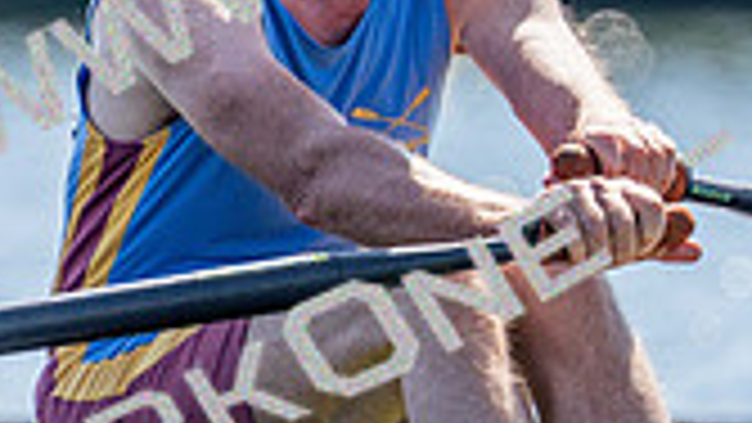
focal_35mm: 2177
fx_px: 43416
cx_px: 477
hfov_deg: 1.0
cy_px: 173
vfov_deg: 0.6
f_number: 6.3
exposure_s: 1/1600
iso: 400
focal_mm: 600
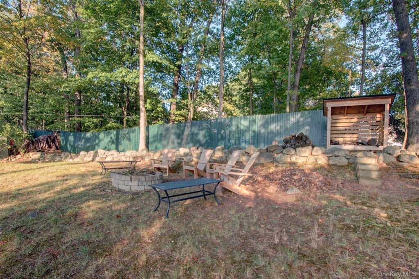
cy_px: 140
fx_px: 174
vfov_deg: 77.2
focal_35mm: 15
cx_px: 210
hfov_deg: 100.4
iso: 200
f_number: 14
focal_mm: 10
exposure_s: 1/8
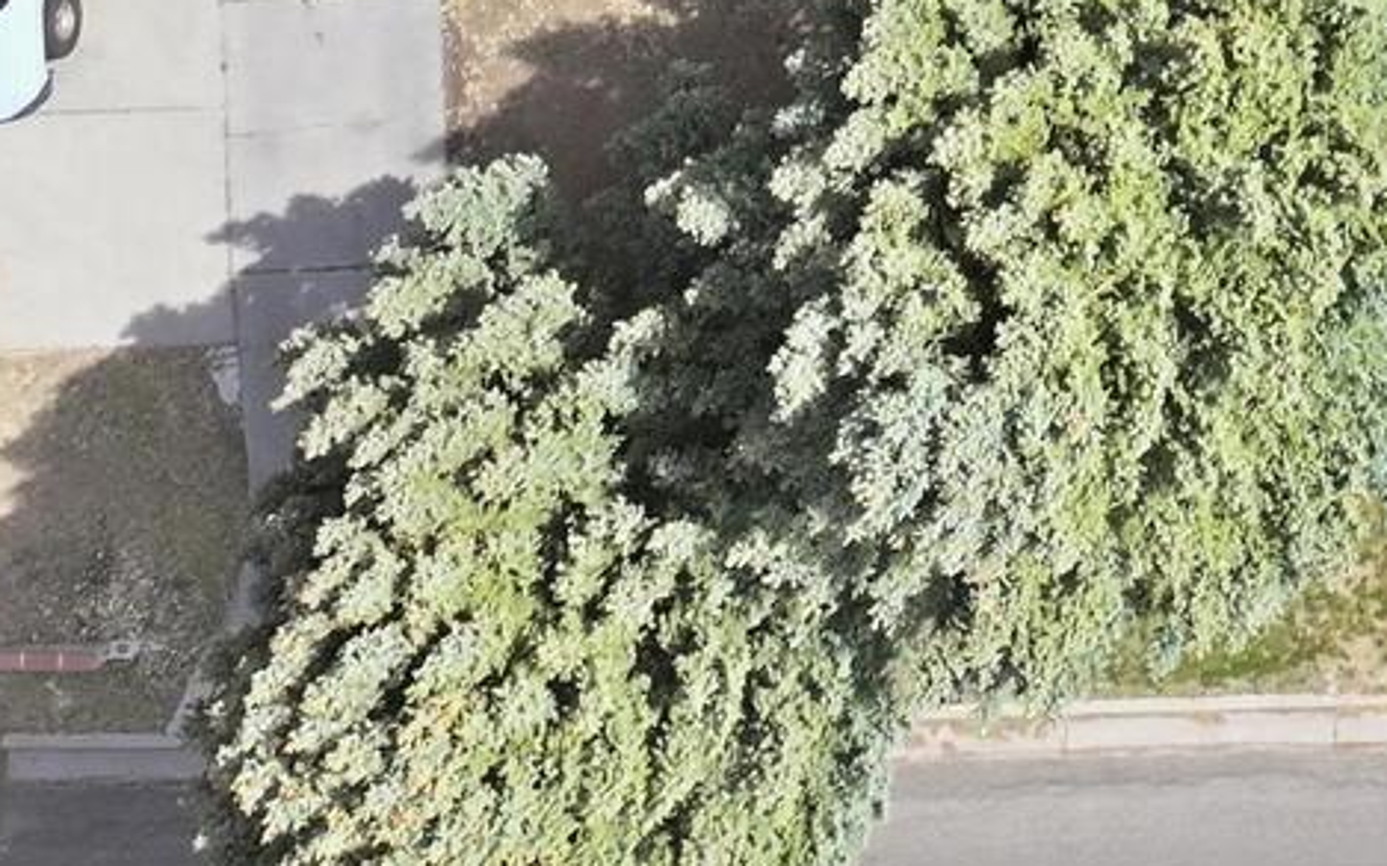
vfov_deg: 10.3
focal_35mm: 111
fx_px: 4195
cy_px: -1200
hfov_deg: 17.1
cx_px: 2046
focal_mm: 12.3
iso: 310
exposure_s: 1/1600
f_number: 2.8
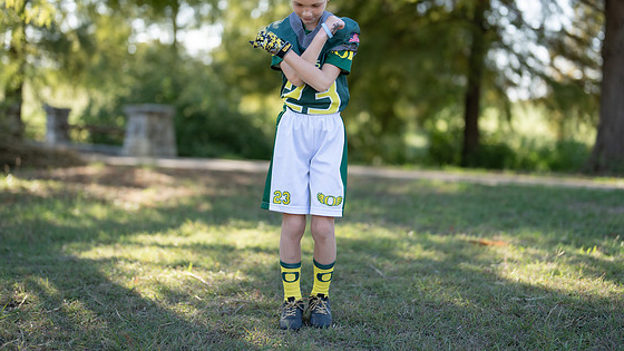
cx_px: 309
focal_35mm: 64
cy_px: 133
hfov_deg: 32.8
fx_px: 1059
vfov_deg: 18.8
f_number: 1.2
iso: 100
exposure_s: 1/1250
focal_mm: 50
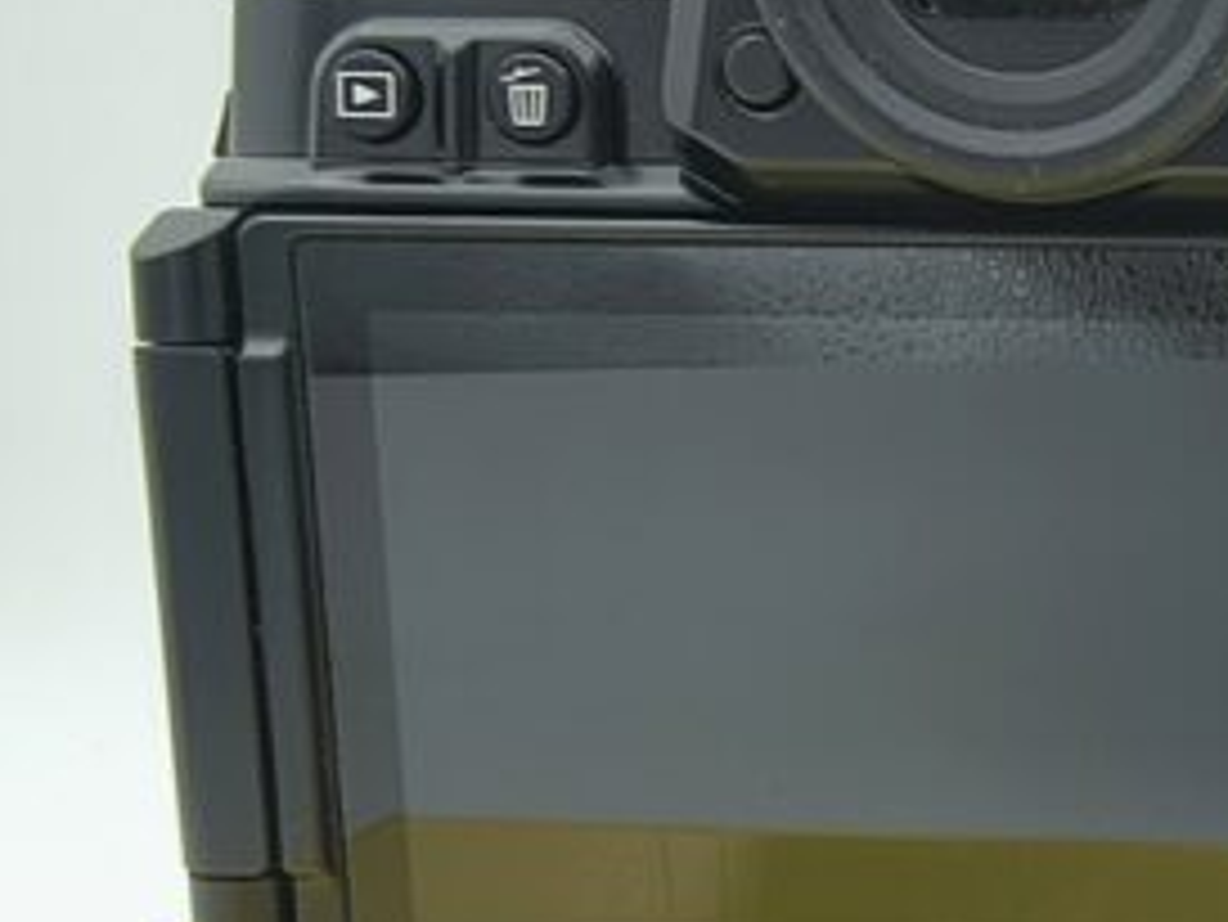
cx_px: 1147
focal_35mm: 45
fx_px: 1597
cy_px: 376
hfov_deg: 38.6
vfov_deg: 32.1
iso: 192
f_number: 2
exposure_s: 1/100
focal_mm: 1.83
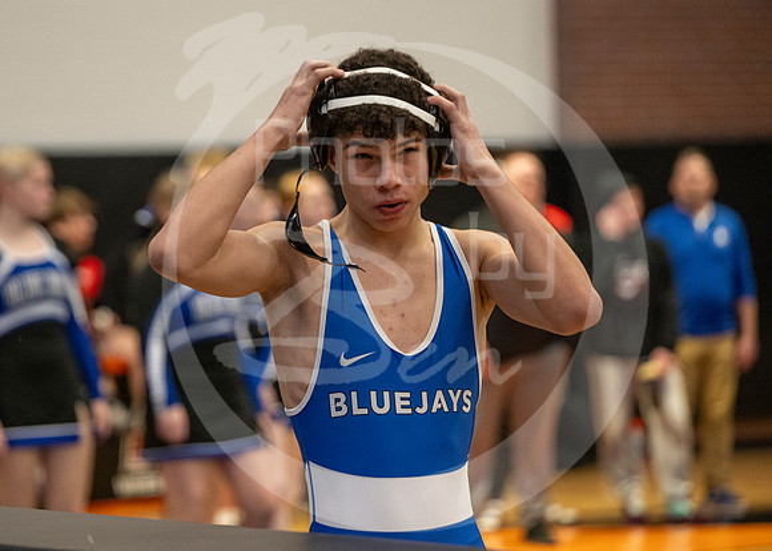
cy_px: 324
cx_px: 298
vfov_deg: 9.0
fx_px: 3512
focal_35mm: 160
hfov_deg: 12.5
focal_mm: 115
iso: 3200
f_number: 2.8
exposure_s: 1/1000
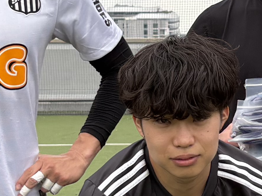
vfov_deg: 8.9
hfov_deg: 11.8
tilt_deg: -1.9
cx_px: 275
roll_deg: +0.9
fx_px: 1256
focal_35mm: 166
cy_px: 99
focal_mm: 5.96
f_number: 1.6
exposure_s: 1/176
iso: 40
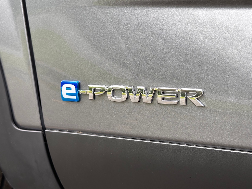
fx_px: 349
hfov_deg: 39.7
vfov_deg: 30.3
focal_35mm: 48
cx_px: 126
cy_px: 94
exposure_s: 1/463
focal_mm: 6.86
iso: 64
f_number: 1.78
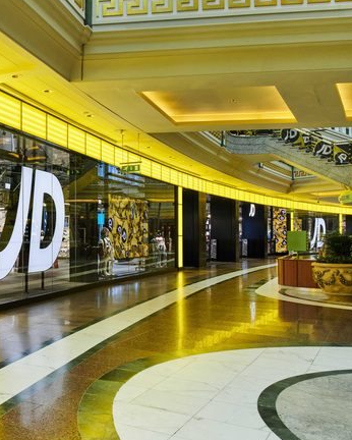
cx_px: -36
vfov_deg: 45.7
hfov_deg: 32.8
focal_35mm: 40
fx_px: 521
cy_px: 203
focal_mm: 24
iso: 400
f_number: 13
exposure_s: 1/30
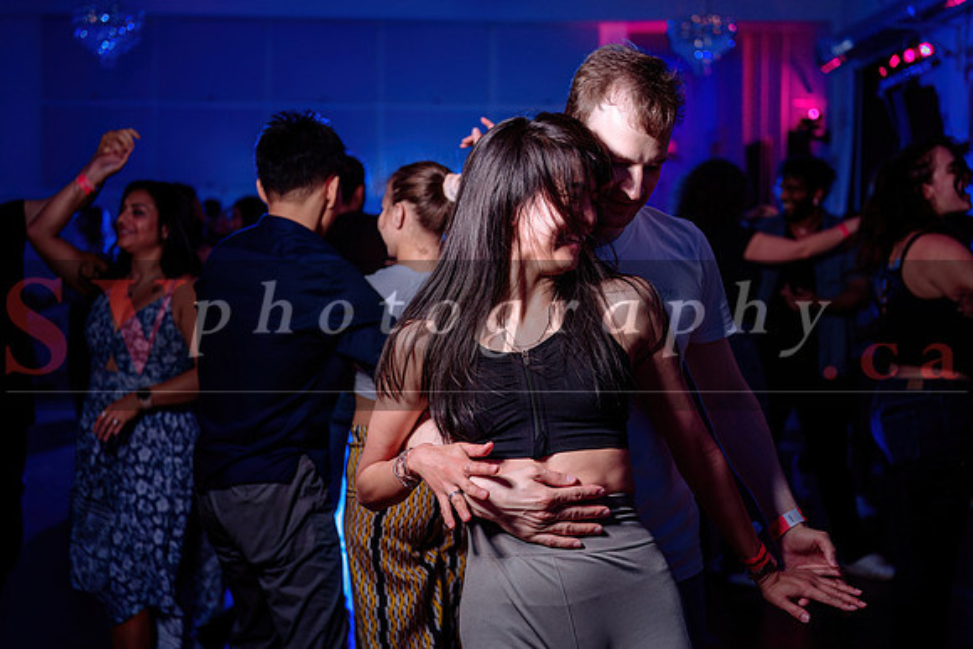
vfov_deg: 25.3
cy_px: 324
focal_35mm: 54
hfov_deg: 37.2
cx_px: 486
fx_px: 1446
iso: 800
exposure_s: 1/80
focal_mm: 50
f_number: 3.2
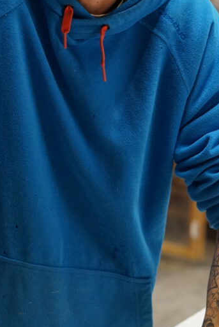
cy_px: 89
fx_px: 1020
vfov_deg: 18.2
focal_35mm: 112
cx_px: 120
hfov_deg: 12.3
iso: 1600
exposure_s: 1/160
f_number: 3.2
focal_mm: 50
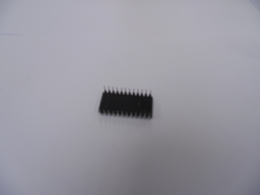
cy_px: 98
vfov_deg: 61.1
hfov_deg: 76.4
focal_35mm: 22
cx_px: 130
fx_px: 165
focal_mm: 4
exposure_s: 1/60
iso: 80
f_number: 3.1
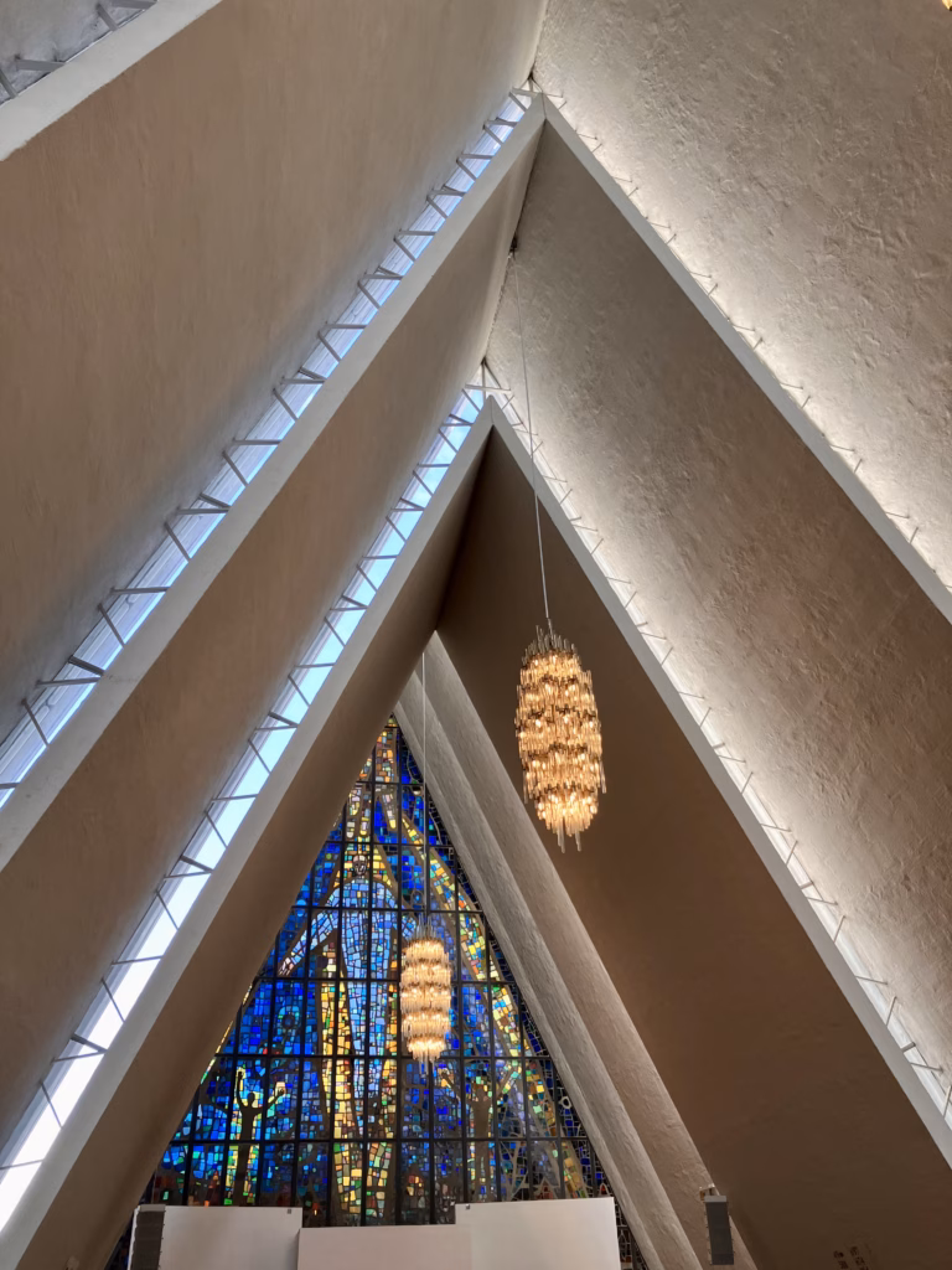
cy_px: 635
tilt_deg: +35.9
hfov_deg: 49.7
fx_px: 1027
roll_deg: +2.7
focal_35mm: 28
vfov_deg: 63.4
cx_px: 476
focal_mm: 3.99
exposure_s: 1/100
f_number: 1.8
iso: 50
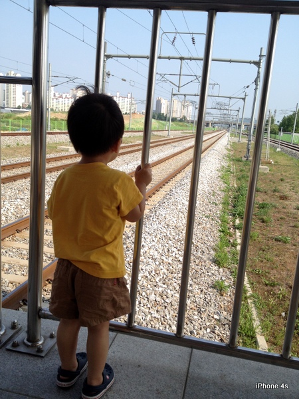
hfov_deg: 40.7
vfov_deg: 52.6
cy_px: 200
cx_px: 150
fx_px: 403
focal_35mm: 35
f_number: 2.4
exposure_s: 1/1022
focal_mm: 4.28
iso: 64
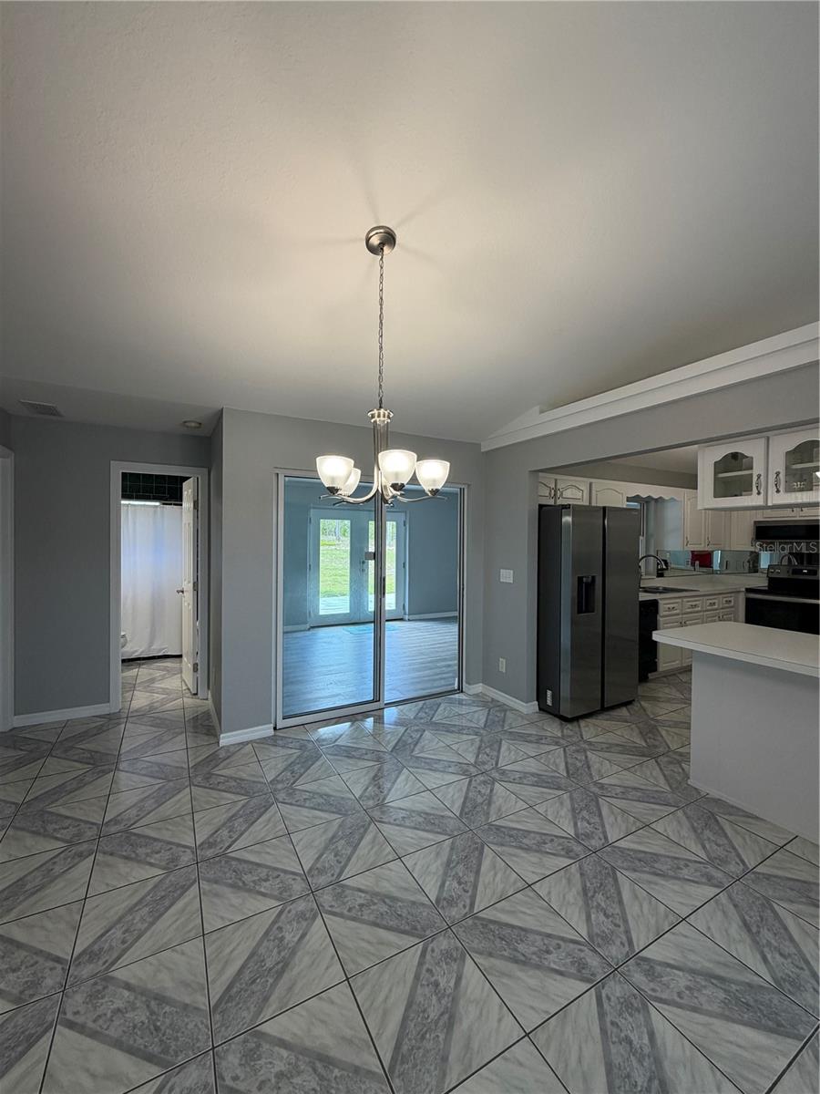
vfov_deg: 102.1
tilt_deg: -0.6
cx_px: 410
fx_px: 442
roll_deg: -0.5
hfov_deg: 85.7
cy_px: 547
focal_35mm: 14
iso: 160
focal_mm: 2.22
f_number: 2.2
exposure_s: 1/120
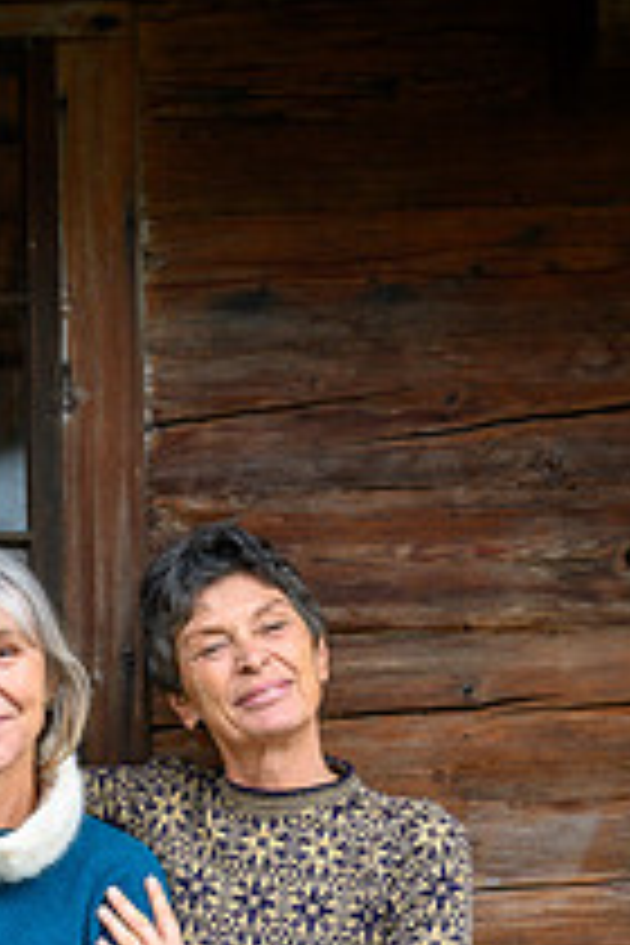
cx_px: 56
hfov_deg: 9.1
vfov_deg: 13.4
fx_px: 3937
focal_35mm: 150
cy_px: 1008
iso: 640
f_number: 4
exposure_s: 1/250
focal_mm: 70
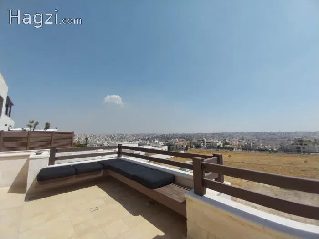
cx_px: 160
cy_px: 120
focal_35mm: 13
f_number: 2.2
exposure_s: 1/2528
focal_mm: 1.3
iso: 73
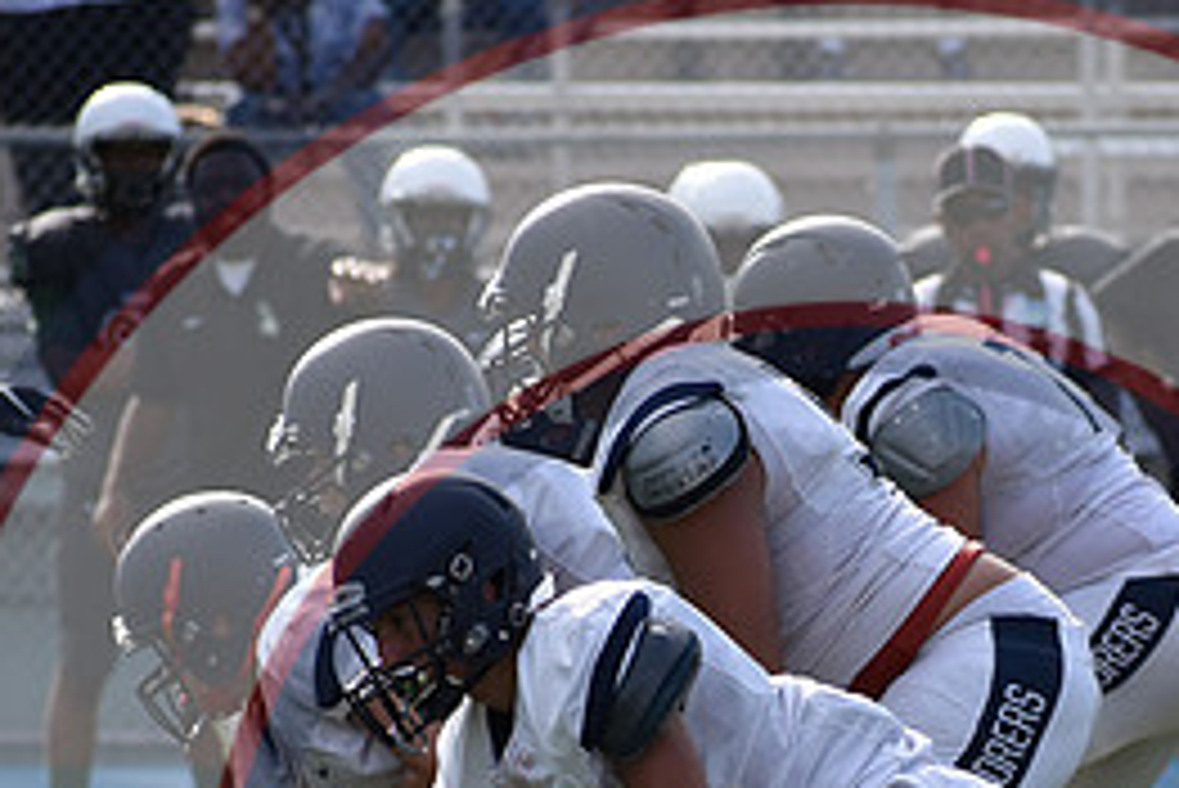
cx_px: 832
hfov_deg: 2.8
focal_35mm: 731
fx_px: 23952
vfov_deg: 1.9
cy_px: 790
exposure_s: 1/1250
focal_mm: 220
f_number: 5.6
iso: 400
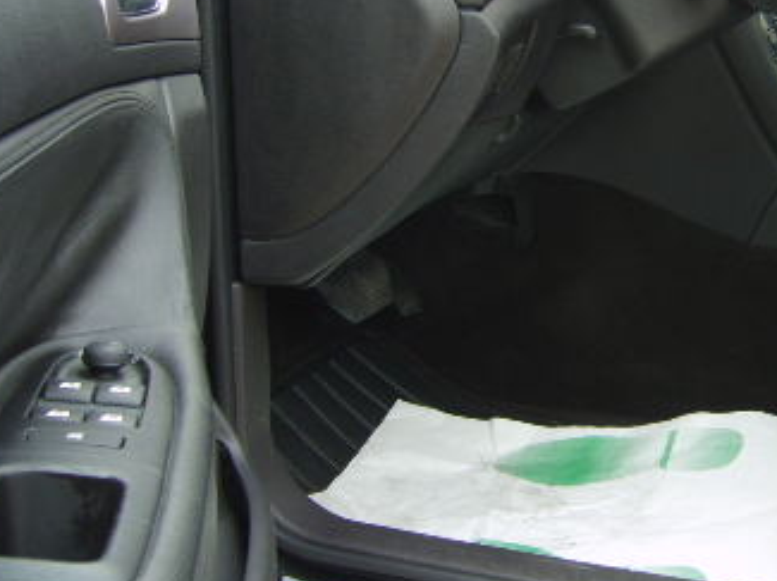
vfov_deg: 21.2
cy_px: 210
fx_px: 1547
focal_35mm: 69
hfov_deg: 27.5
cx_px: 653
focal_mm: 5.8
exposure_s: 1/60
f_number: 2.8
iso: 50
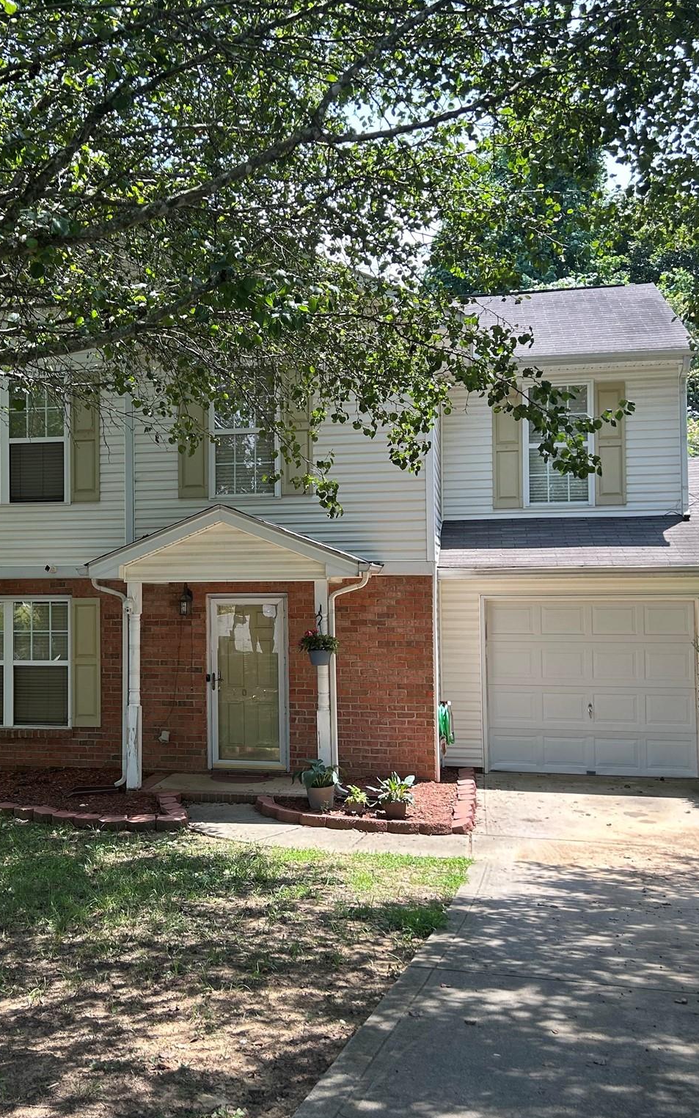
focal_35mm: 37
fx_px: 1128
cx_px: 190
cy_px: 560
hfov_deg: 33.9
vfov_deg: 52.8
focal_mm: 5.7
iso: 50
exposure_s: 1/617
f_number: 1.5
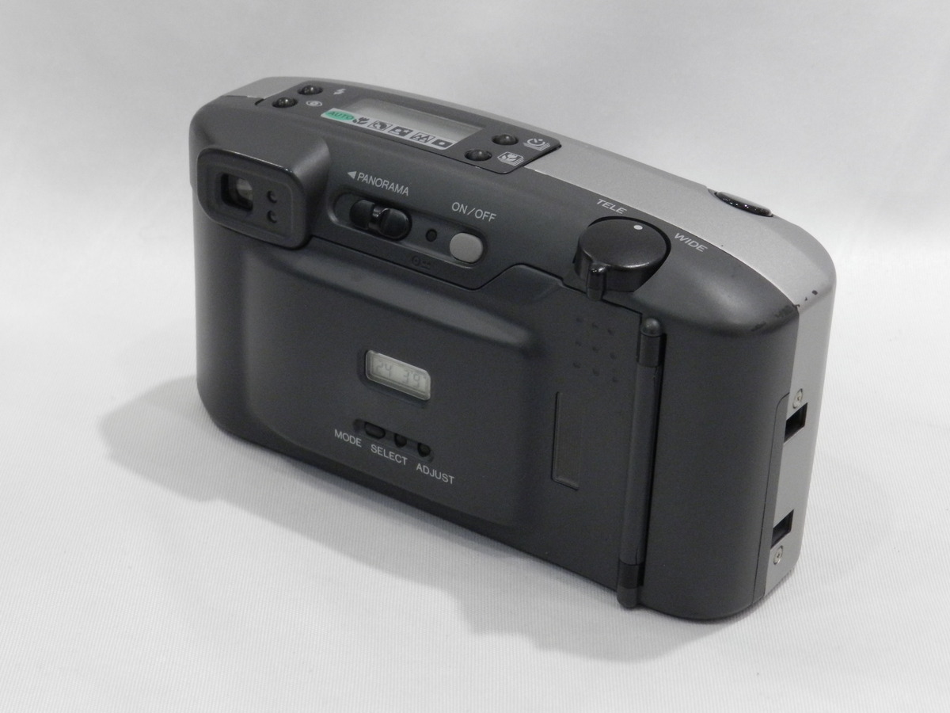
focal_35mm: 76
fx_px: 2086
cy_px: 356
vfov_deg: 19.4
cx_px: 475
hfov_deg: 25.7
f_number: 4.8
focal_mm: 13.5
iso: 800
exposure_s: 1/50
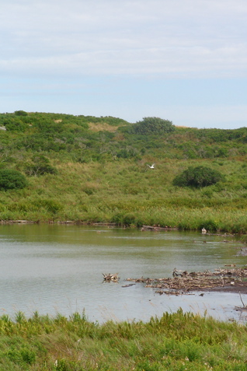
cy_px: 186
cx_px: 241
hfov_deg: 9.2
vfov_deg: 13.9
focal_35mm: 148
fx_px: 1523
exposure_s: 1/296
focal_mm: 16.3
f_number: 6.4
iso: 50
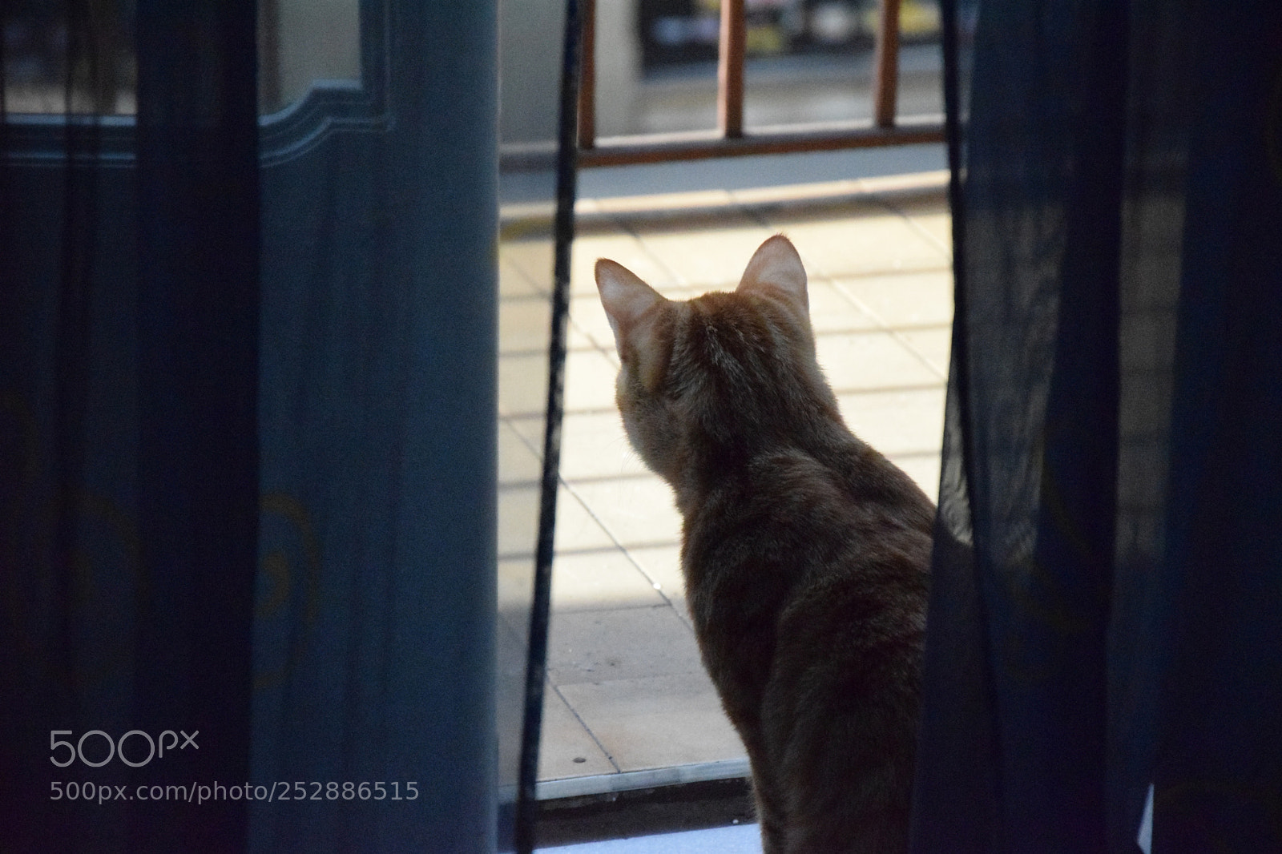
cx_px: 641
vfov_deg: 8.7
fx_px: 5607
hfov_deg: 13.0
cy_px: 427
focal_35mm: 158
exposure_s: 1/3200
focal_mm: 105
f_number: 5.6
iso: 12800
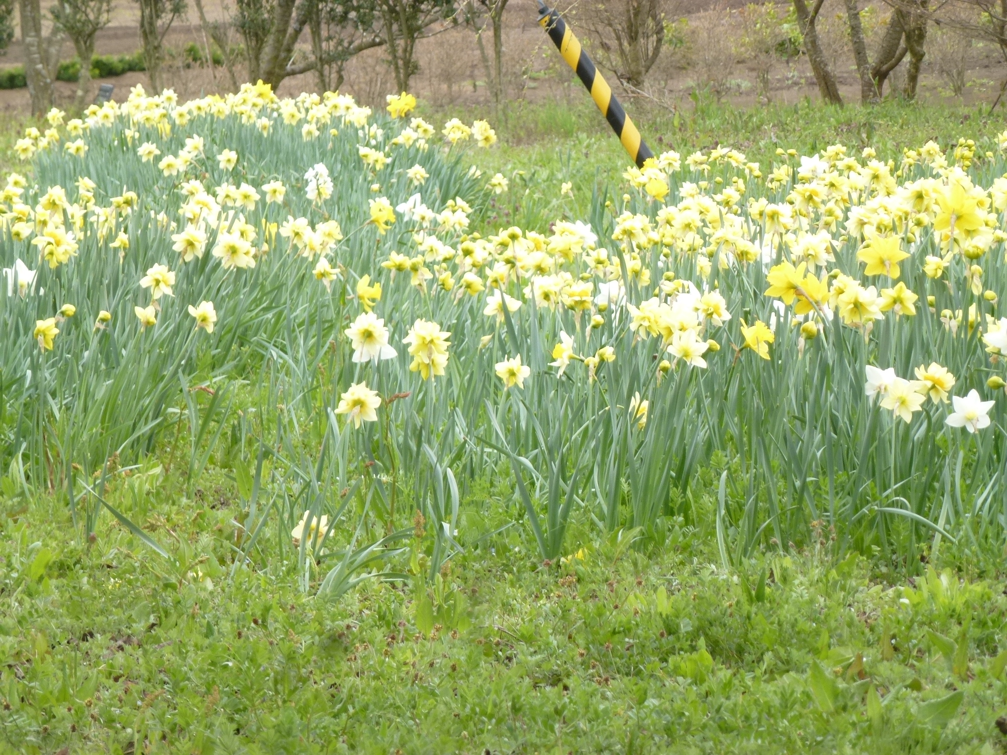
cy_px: 378
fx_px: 5731
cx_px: 504
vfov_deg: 7.5
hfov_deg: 10.0
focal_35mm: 197
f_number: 5.5
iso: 160
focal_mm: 35.2
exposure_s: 1/100
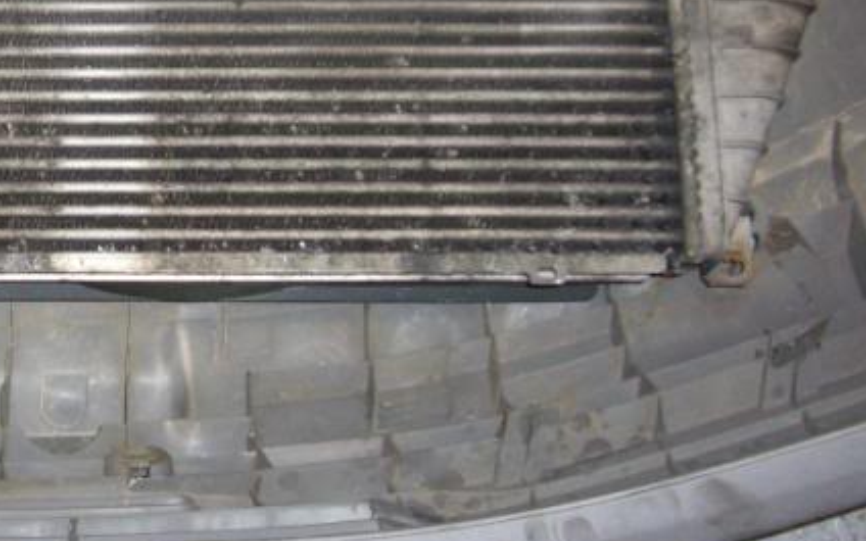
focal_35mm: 76
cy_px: 171
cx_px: 53
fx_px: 1794
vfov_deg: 17.1
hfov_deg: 26.1
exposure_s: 1/60
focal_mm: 7.9
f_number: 2.8
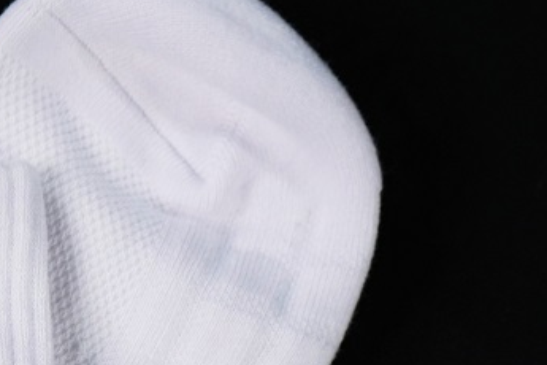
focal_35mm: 203
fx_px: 3084
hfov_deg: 10.0
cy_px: 446
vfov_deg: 6.7
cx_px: -65
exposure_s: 1/125
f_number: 8
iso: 800
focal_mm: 70
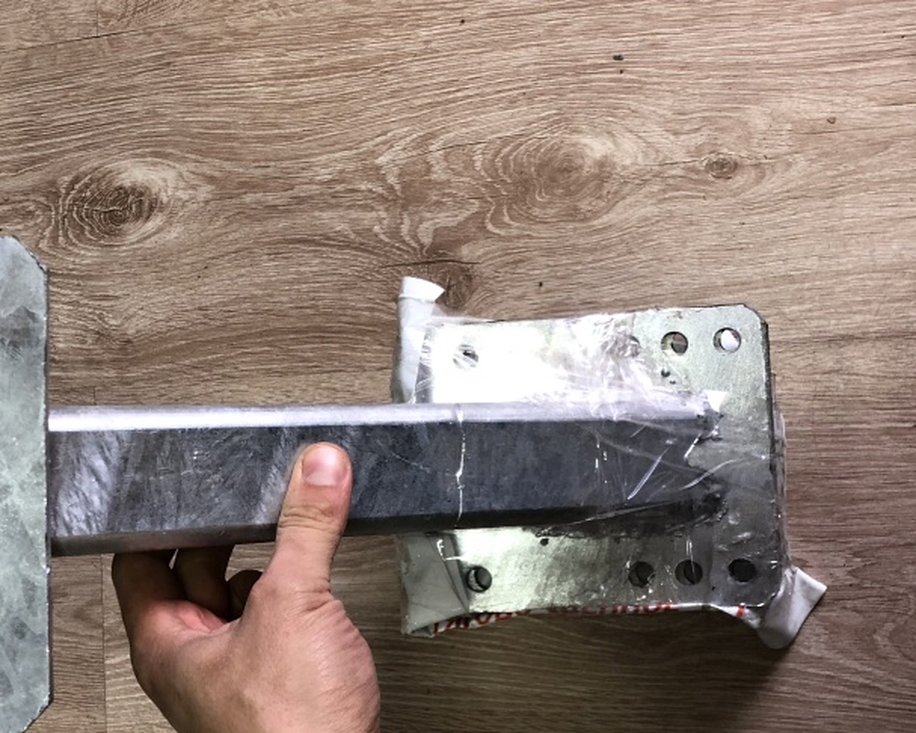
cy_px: 413
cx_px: 284
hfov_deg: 40.5
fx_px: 1220
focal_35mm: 45
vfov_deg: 33.4
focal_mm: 4
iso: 25
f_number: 1.8
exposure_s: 1/33
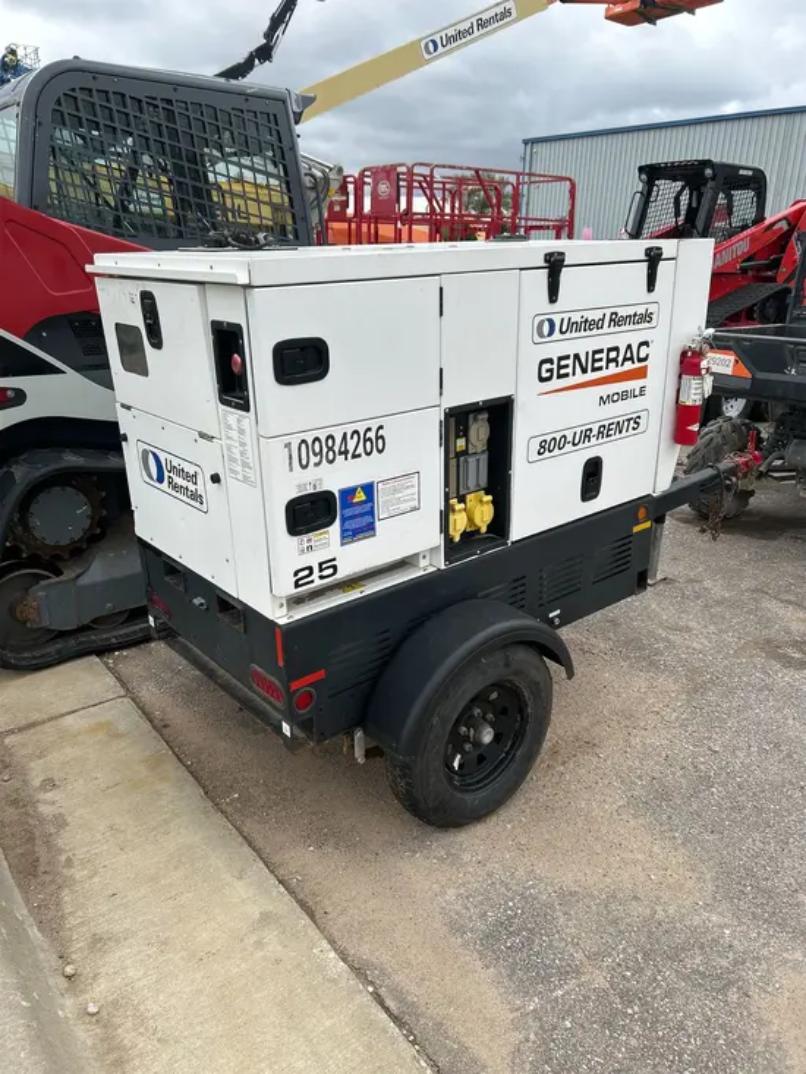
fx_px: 807
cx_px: 403
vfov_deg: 67.3
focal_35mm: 26
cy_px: 537
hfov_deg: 53.1
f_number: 1.5
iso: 50
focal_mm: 5.7
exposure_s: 1/1751
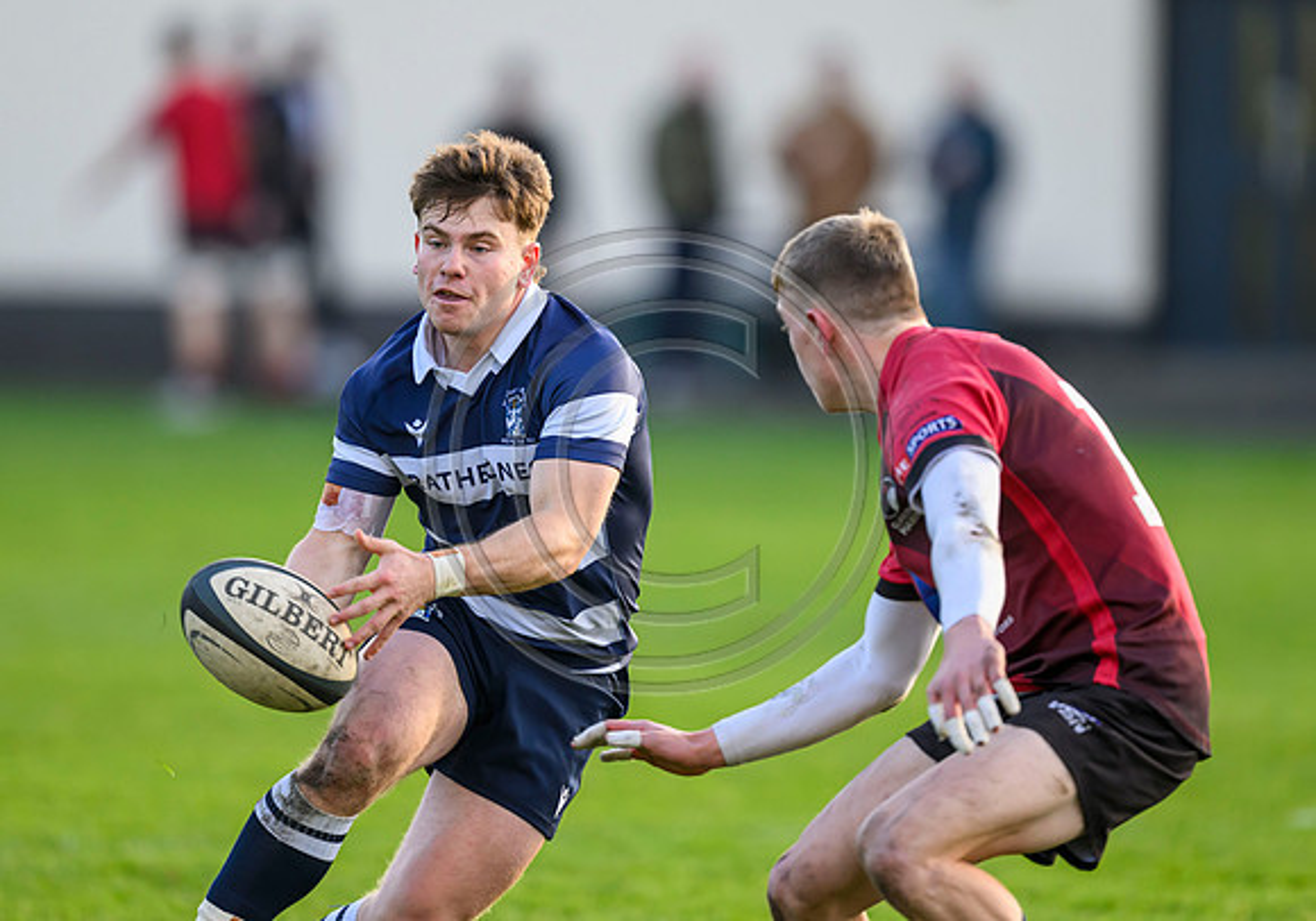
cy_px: 378
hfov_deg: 3.9
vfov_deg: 2.7
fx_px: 19407
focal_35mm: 523
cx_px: 543
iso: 800
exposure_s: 1/1600
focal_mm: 400
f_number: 3.2
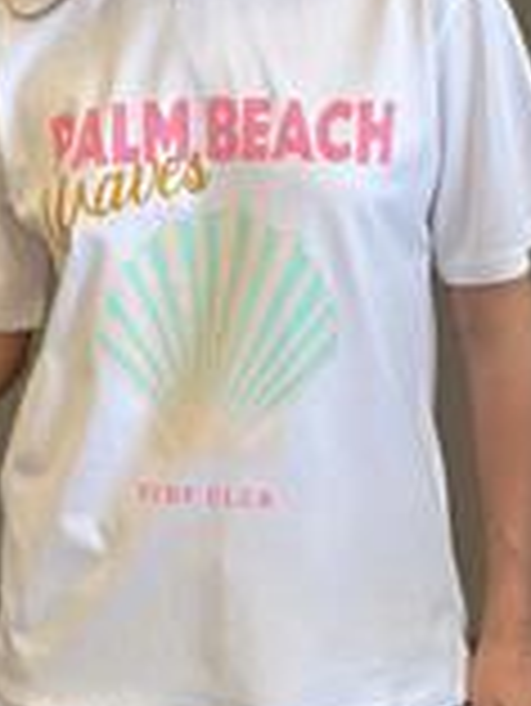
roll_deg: +3.5
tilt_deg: -12.4
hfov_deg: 11.8
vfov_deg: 15.6
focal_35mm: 126
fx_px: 2574
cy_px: 182
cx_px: 207
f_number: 1.78
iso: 64
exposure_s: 1/100
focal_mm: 6.86
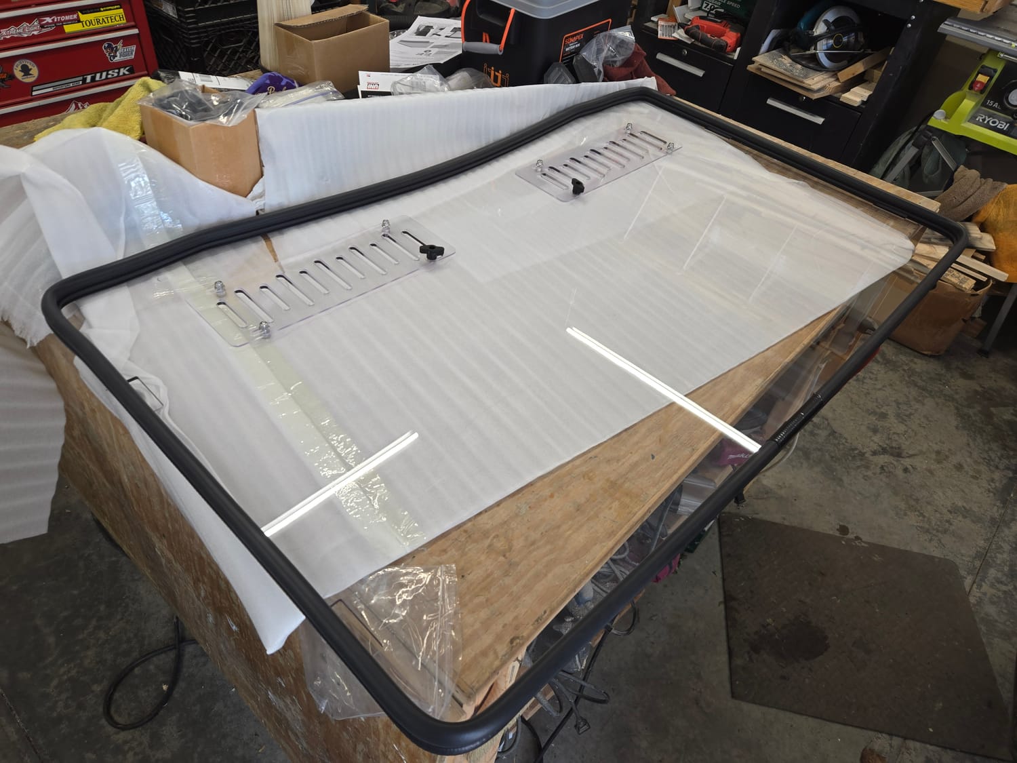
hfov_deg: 73.9
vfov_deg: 58.9
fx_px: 676
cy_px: 382
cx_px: 508
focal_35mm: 23
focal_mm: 5.4
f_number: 1.8
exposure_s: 1/120
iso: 50
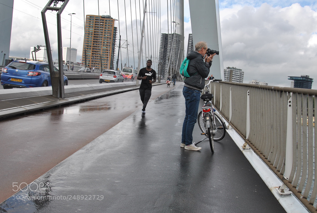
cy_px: 106
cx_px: 158
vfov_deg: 40.1
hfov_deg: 57.1
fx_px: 291
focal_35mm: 33
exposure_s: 1/250
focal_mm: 22
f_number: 8
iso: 100
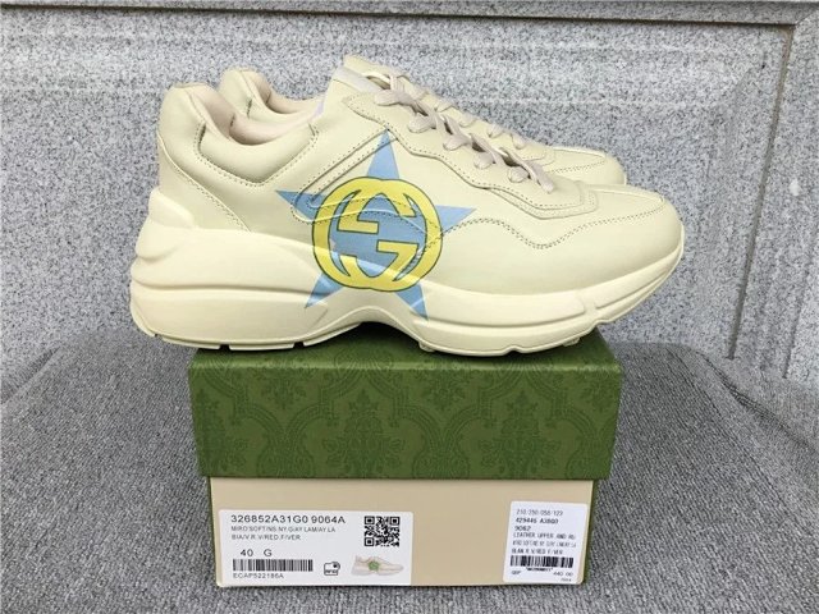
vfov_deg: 45.4
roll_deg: -0.9
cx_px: 410
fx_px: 733
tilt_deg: -20.6
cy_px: 307
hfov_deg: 58.4
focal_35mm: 31
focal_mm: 3.3
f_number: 2.4
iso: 25
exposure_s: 1/100
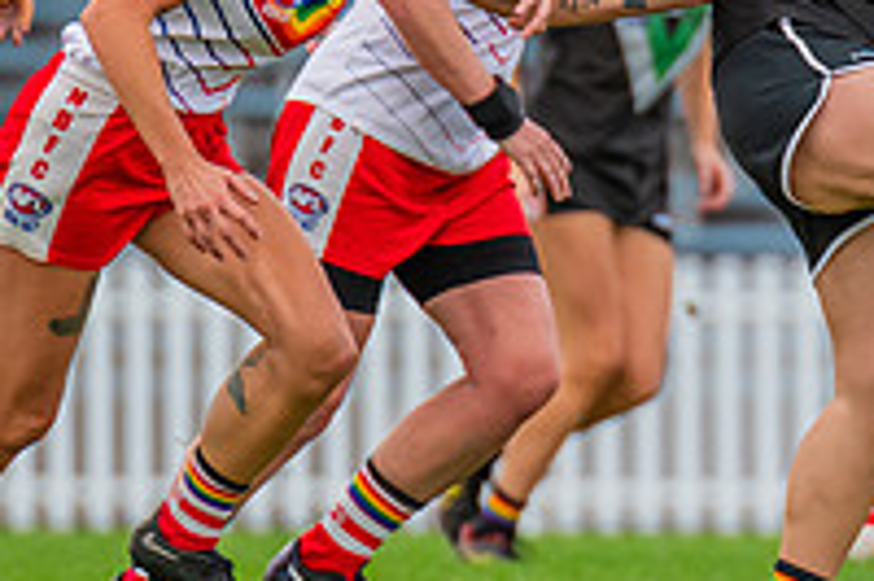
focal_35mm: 1657
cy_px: 267
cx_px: 1006
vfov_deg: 0.8
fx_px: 40194
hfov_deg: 1.2
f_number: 5.6
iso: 800
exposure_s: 1/1000
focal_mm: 420
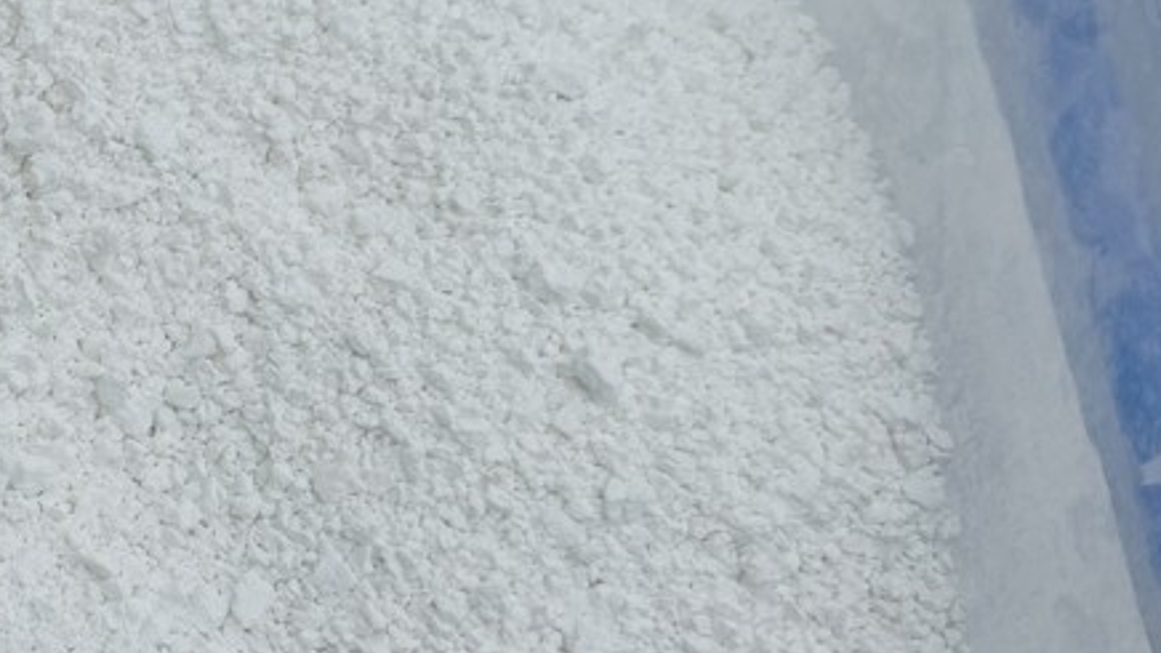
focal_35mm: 72
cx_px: -224
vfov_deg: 16.7
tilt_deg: -63.0
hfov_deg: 26.2
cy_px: 256
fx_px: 2216
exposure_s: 1/12346
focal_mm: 6.76
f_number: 1.78
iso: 80
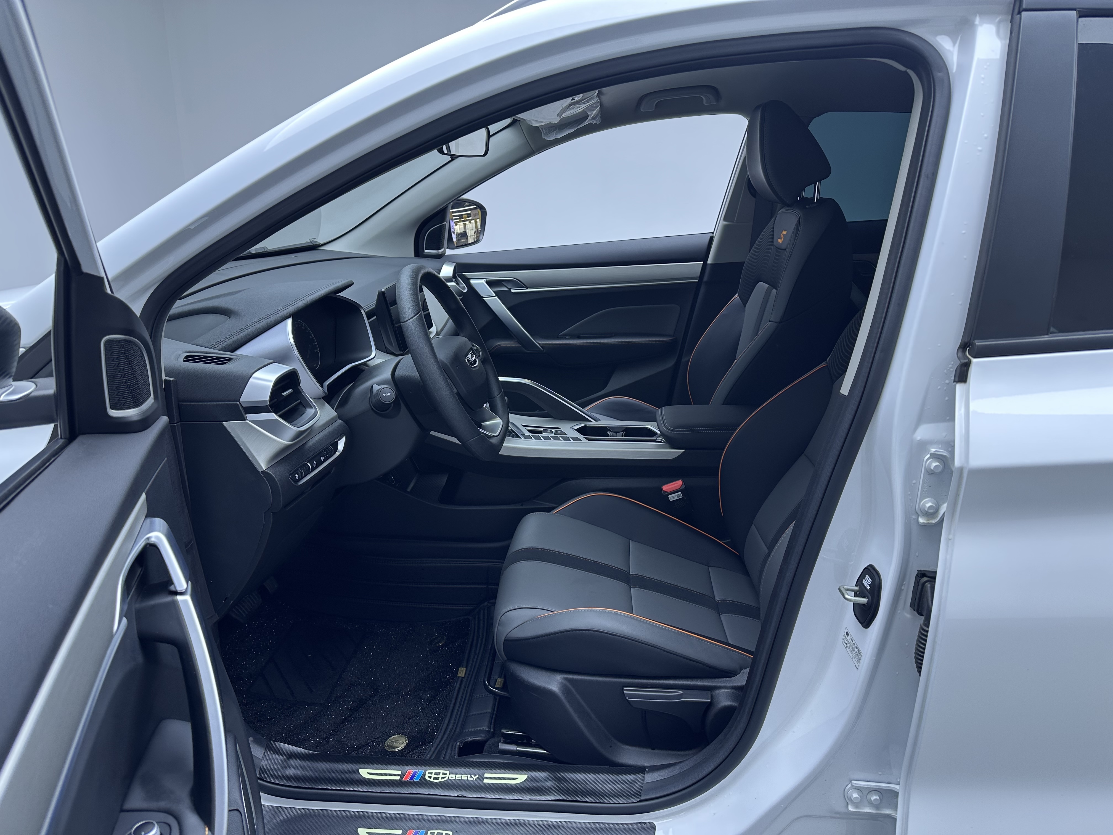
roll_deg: +0.3
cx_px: 556
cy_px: 418
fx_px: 772
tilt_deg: -16.2
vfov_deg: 56.8
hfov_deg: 71.6
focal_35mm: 24
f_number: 1.78
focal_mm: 6.86
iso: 64
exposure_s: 1/100
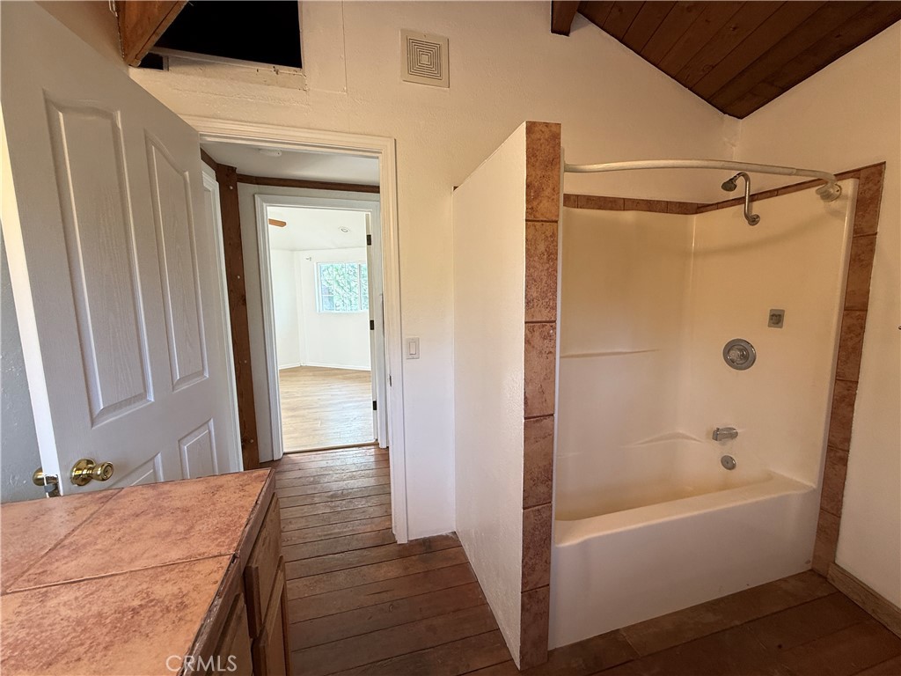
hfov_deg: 102.1
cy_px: 338
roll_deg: +0.5
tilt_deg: -7.1
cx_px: 450
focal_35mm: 14
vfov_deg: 85.7
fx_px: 364
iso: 100
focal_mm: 2.22
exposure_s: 1/120
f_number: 2.2
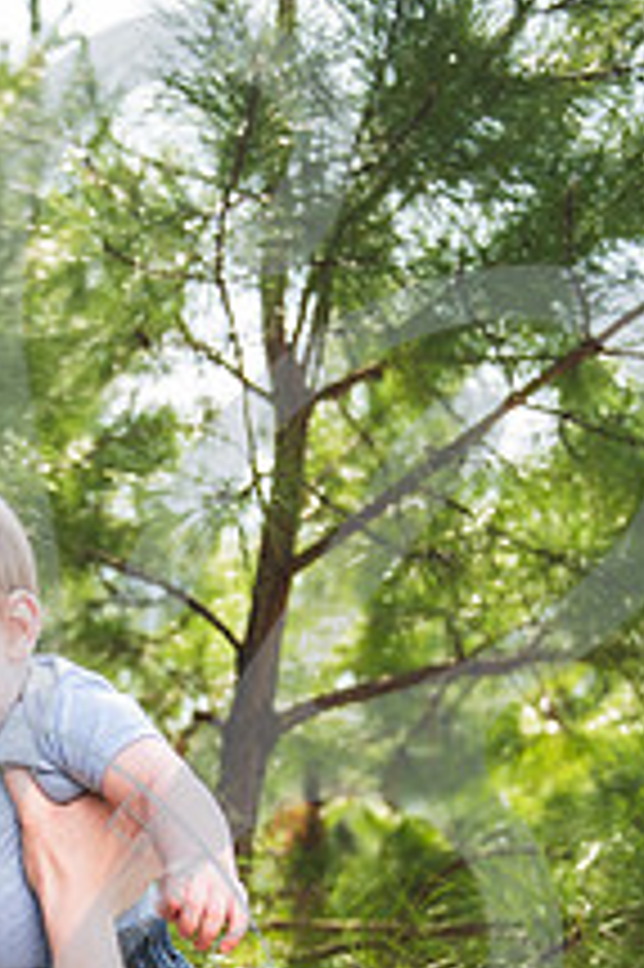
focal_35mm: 67
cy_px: 770
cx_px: 86
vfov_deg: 29.4
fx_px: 1801
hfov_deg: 20.0
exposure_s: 1/640
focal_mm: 32
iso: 100
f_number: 2.8
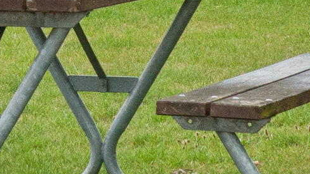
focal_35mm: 499
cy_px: -262
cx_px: -158
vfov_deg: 2.4
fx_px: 4101
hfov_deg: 4.3
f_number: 7.1
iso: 400
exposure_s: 1/320
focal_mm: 52
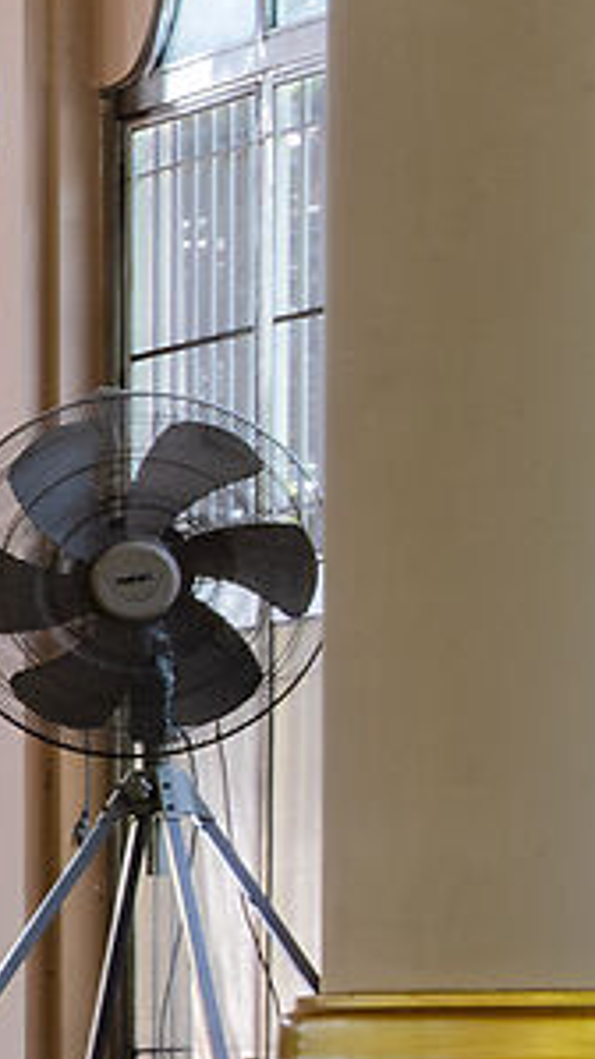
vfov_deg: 7.3
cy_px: 1112
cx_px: -3414
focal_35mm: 294
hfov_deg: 3.4
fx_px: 8253
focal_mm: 23
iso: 125
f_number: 8
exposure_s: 1/4
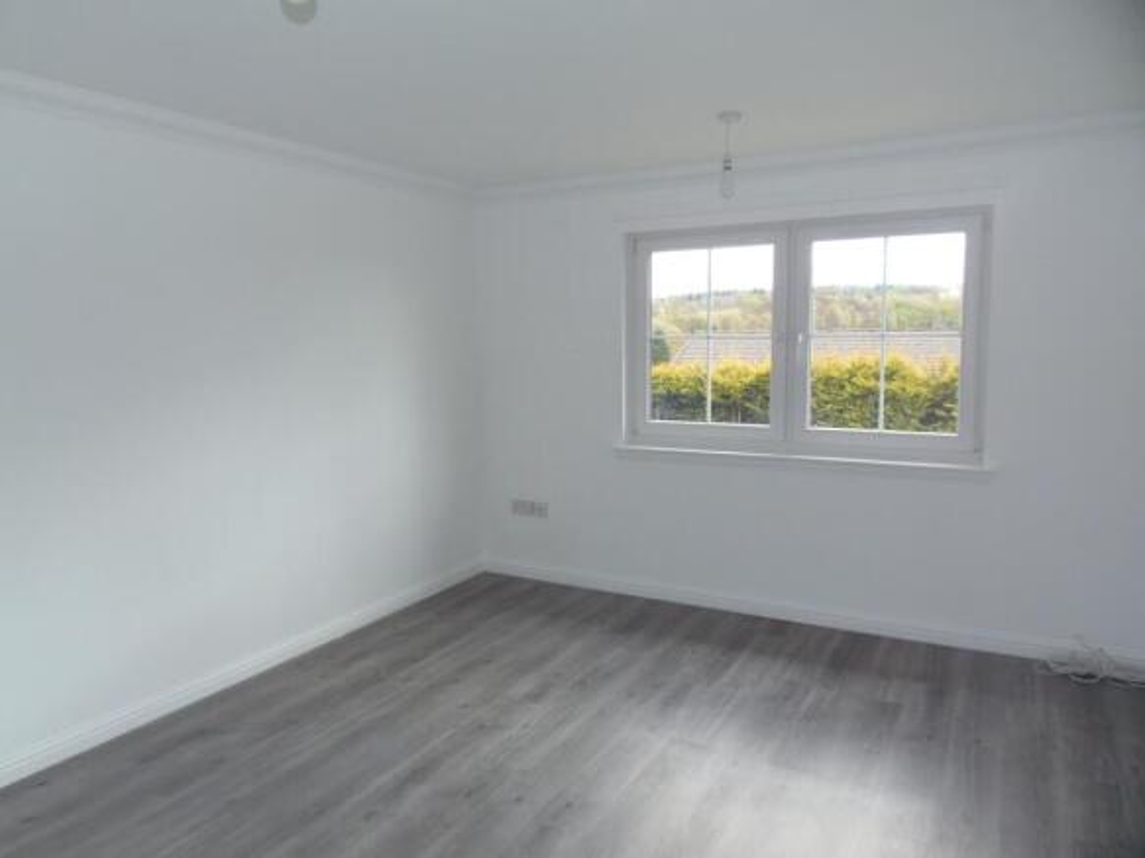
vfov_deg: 56.8
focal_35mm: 24
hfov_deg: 71.6
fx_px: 794
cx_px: 572
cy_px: 429
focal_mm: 4.3
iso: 64
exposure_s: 1/60
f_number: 2.9
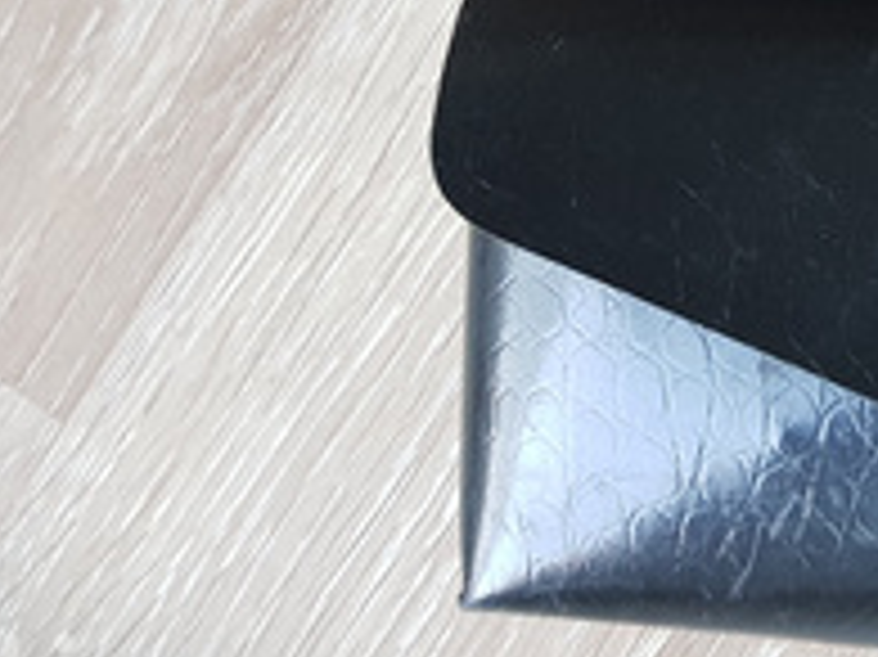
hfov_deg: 22.9
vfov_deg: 17.4
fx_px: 2028
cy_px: -180
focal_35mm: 80
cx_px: 977
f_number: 1.7
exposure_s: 1/18
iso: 200
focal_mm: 4.2
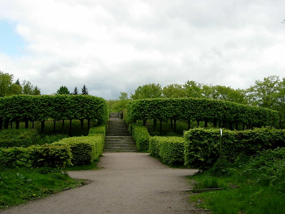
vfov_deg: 37.7
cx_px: 142
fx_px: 313
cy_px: 107
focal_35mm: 38
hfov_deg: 49.0
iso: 79
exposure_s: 1/418
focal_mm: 7.8
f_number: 4.8
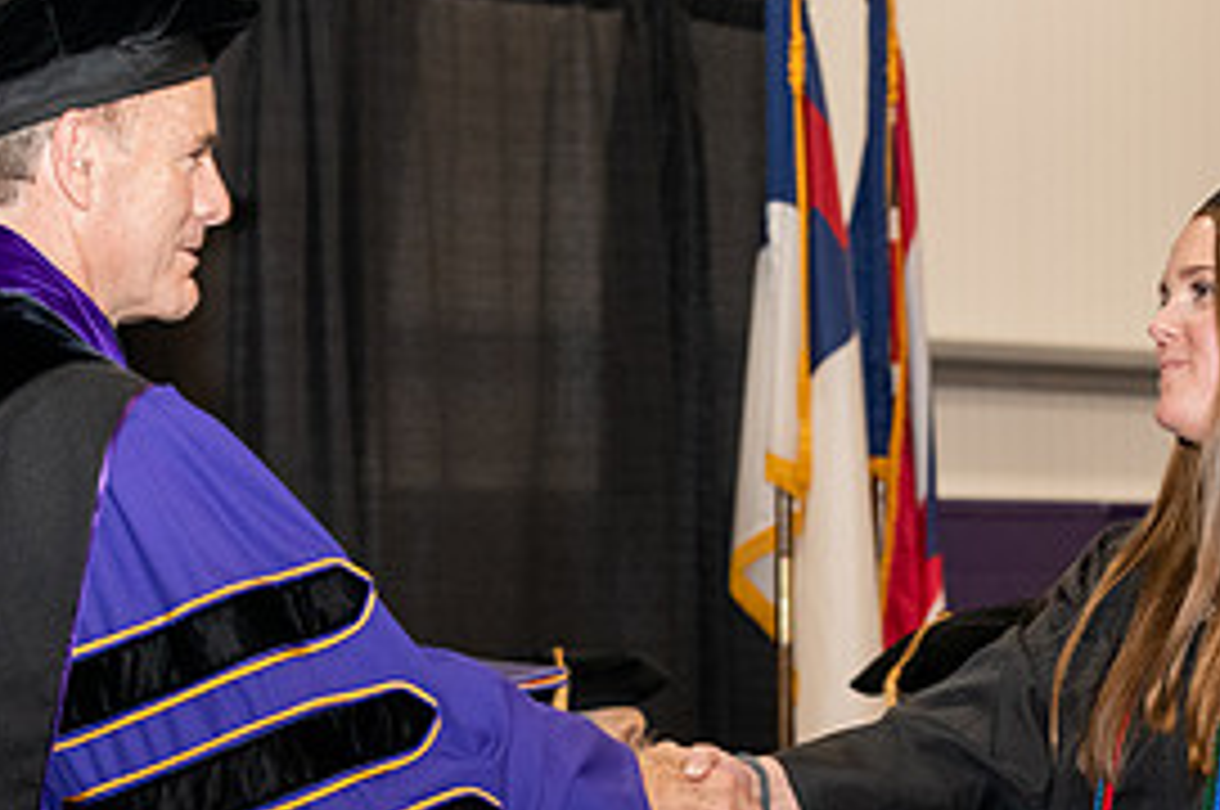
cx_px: 774
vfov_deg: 9.1
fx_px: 5077
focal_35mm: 150
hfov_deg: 13.7
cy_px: 605
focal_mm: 70
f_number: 5
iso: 2000
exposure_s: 1/200
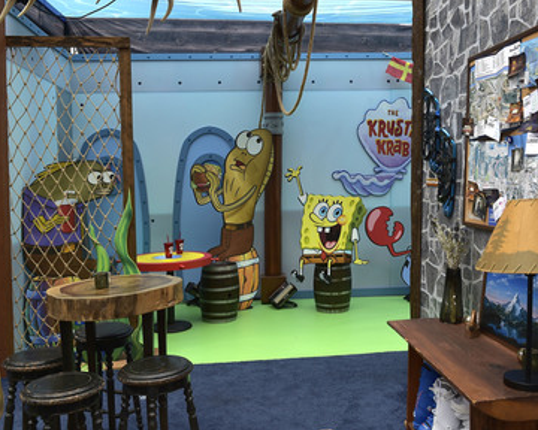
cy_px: 214
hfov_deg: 52.8
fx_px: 541
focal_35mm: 34
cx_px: 291
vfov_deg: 43.4
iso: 200
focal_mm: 29
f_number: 6.3
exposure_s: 1/250
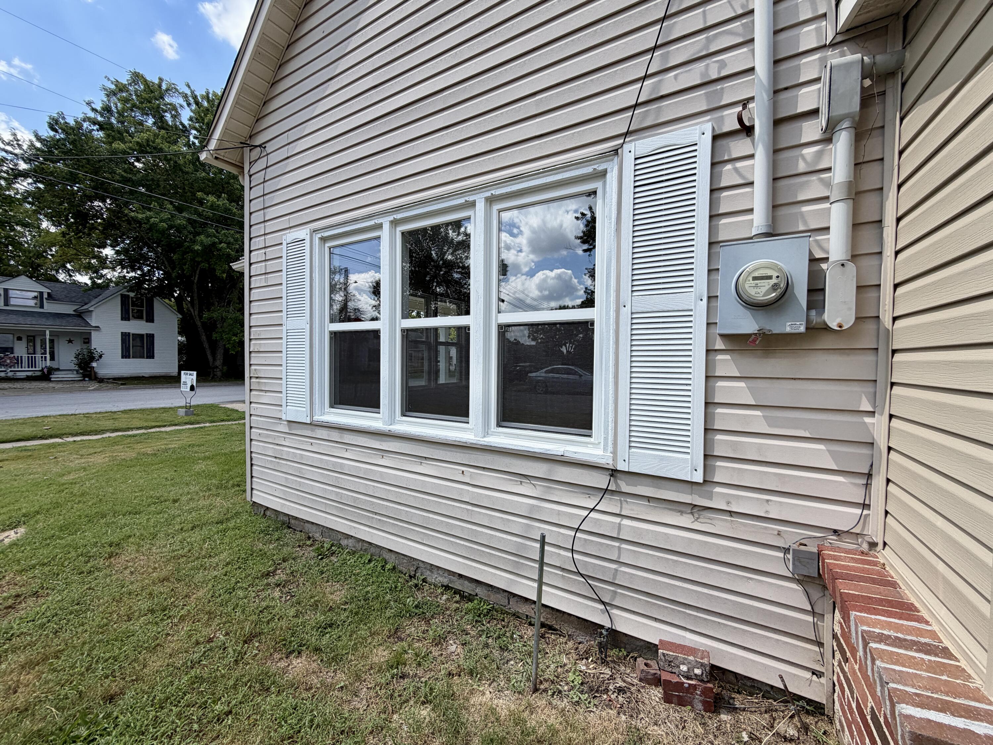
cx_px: 496
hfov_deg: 102.1
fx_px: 402
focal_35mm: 14
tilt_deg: -2.8
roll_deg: -0.4
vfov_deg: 85.7
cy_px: 372
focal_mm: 2.22
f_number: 2.2
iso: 40
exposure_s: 1/770
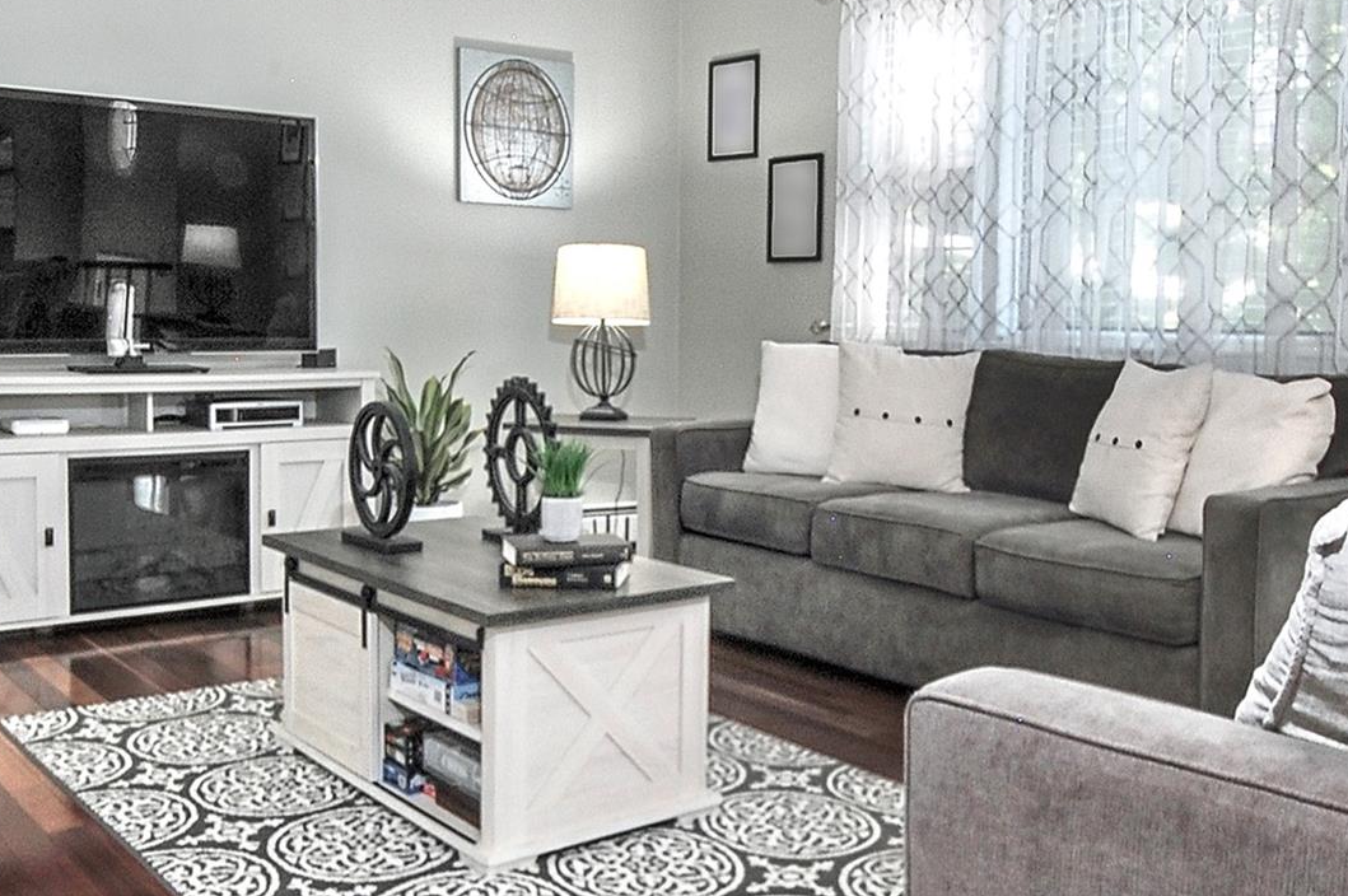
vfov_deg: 44.7
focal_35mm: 29
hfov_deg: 63.6
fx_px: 1085
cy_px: 521
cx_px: 633
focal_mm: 10
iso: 400
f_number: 22
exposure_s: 1/5
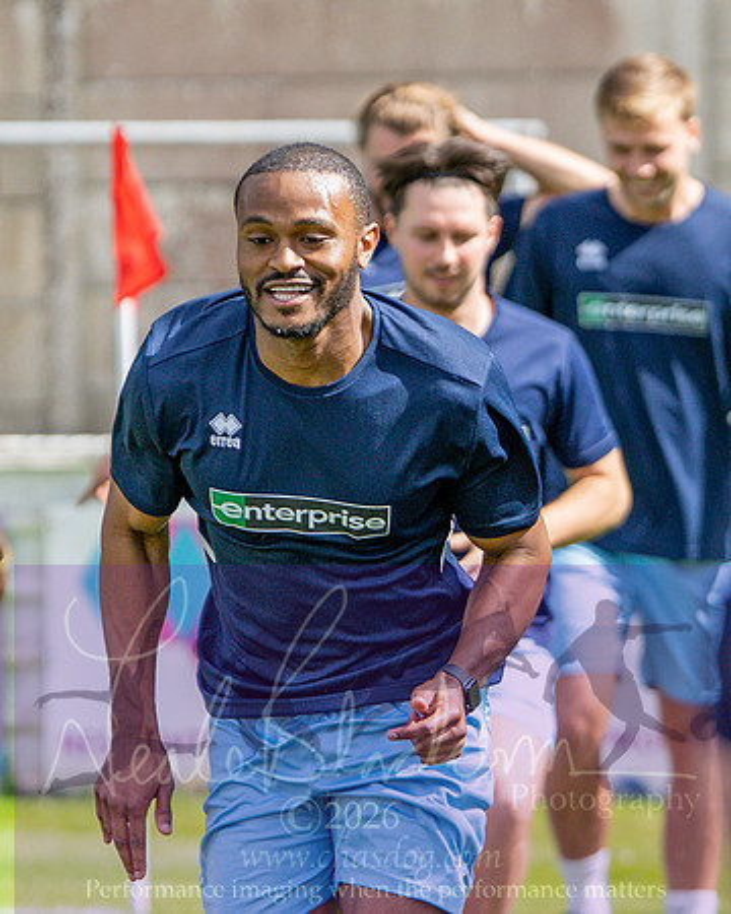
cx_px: 604
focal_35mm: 370
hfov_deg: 4.2
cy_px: 448
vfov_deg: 5.2
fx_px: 10002
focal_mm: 85
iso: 180
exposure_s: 1/6400
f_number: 1.6
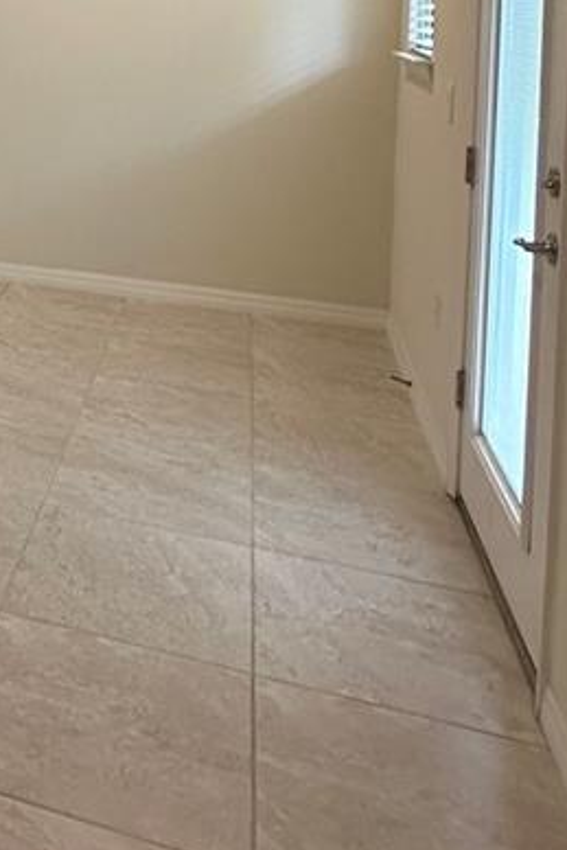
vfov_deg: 39.0
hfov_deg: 25.5
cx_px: -180
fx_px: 1062
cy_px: 15
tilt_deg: -1.6
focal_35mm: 45
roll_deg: -2.5
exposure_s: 1/60
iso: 160
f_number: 2.2
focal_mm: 2.22
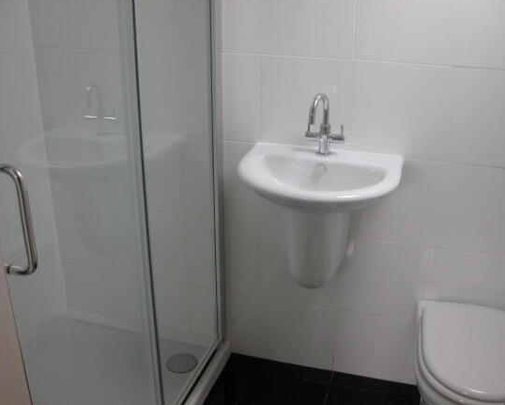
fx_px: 553
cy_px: 201
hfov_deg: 49.1
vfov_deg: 40.2
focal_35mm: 37
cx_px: 258
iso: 100
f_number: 2.8
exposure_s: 1/42.1
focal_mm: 8.9
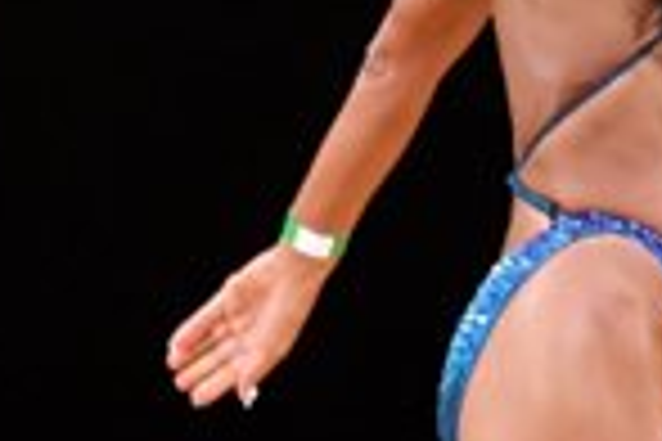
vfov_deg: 1.0
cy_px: 338
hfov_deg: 1.4
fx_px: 26202
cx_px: 741
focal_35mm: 1425
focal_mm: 180
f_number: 5.6
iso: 4000
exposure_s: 1/400
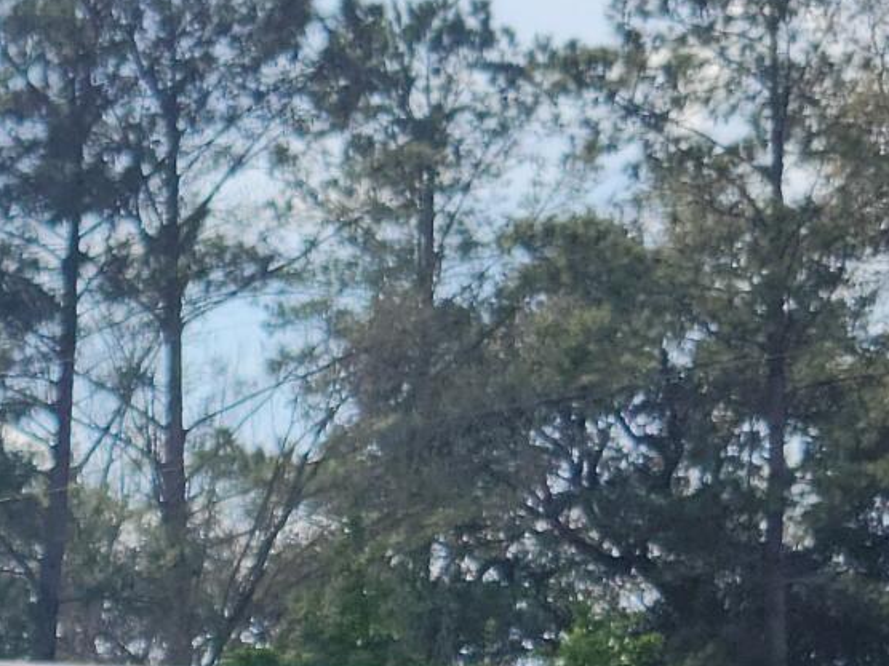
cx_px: -675
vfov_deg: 11.4
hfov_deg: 14.2
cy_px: 1046
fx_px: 3185
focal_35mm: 124
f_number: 1.8
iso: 20
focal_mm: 5.4
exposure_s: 1/2782
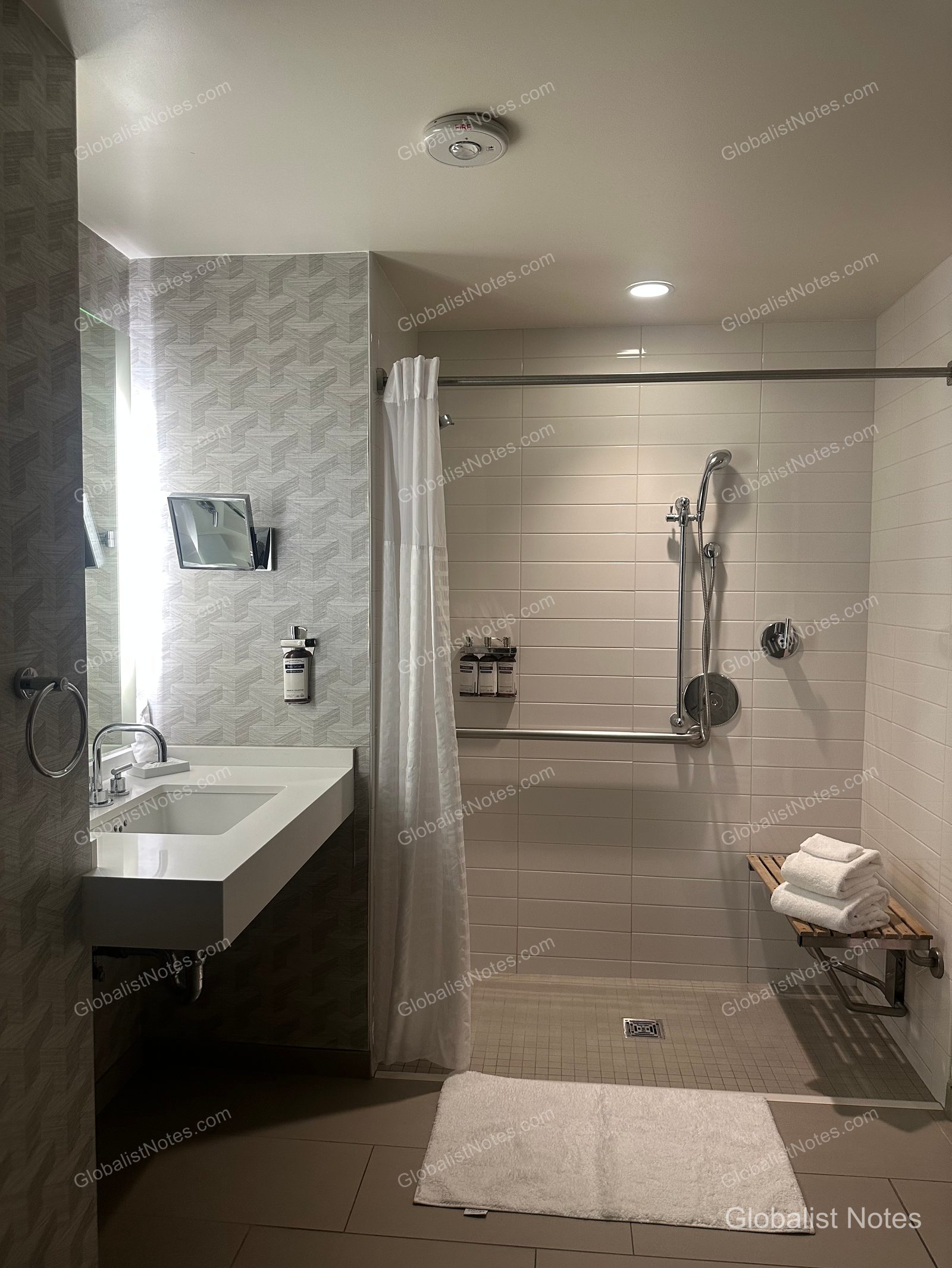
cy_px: 634
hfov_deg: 56.8
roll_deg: -1.0
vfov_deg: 71.6
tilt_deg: -2.0
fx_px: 880
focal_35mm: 24
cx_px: 476
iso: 200
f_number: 1.78
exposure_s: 1/60
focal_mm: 6.86
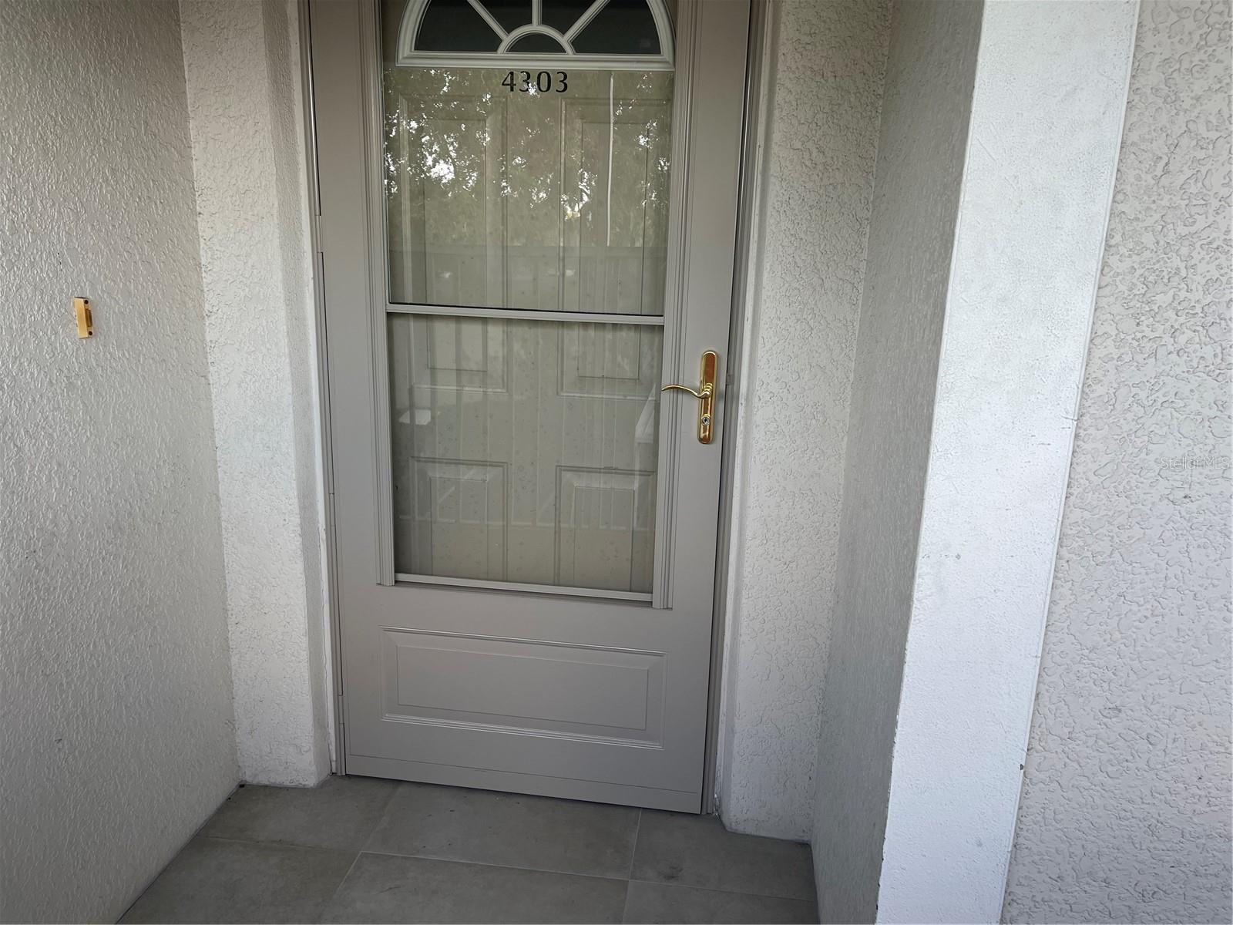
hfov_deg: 69.4
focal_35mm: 25
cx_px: 616
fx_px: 890
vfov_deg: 54.9
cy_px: 462
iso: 32
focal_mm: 5.1
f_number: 1.6
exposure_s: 1/121
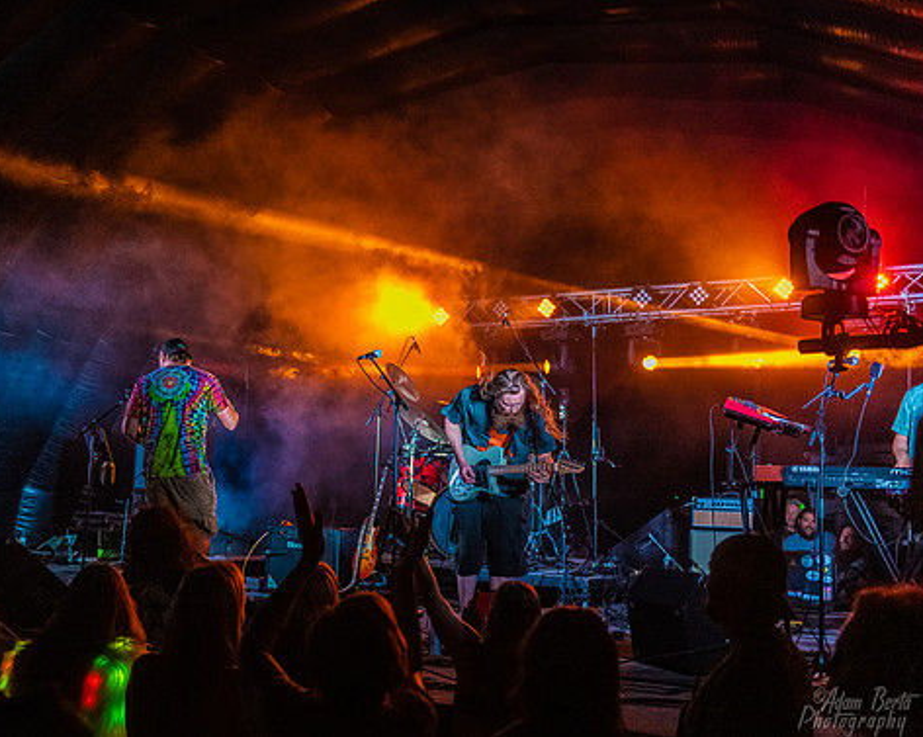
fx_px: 1256
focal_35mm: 46
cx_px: 354
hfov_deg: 40.1
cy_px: 360
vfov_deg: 32.7
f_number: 2.8
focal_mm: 38
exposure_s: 1/400
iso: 6400
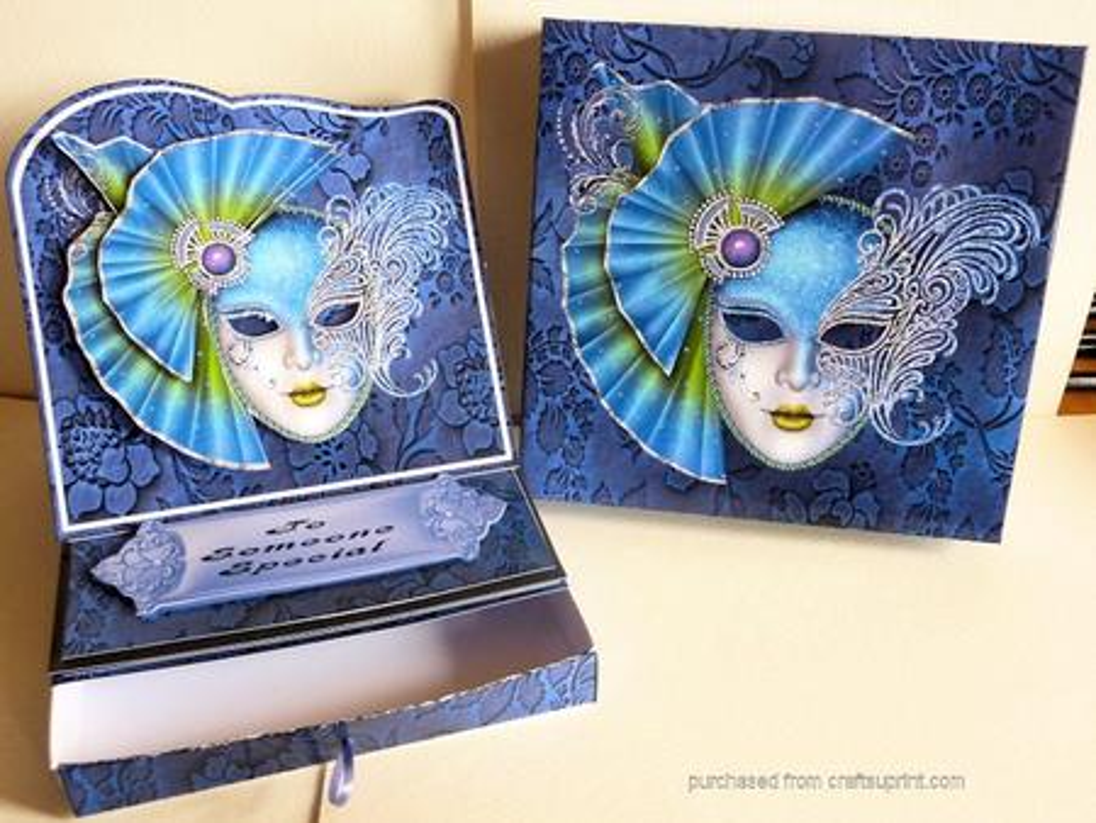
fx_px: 1014
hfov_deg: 56.8
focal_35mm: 32
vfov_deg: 44.2
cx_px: 548
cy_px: 412
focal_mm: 5.3
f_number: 3.5
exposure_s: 1/15
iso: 400
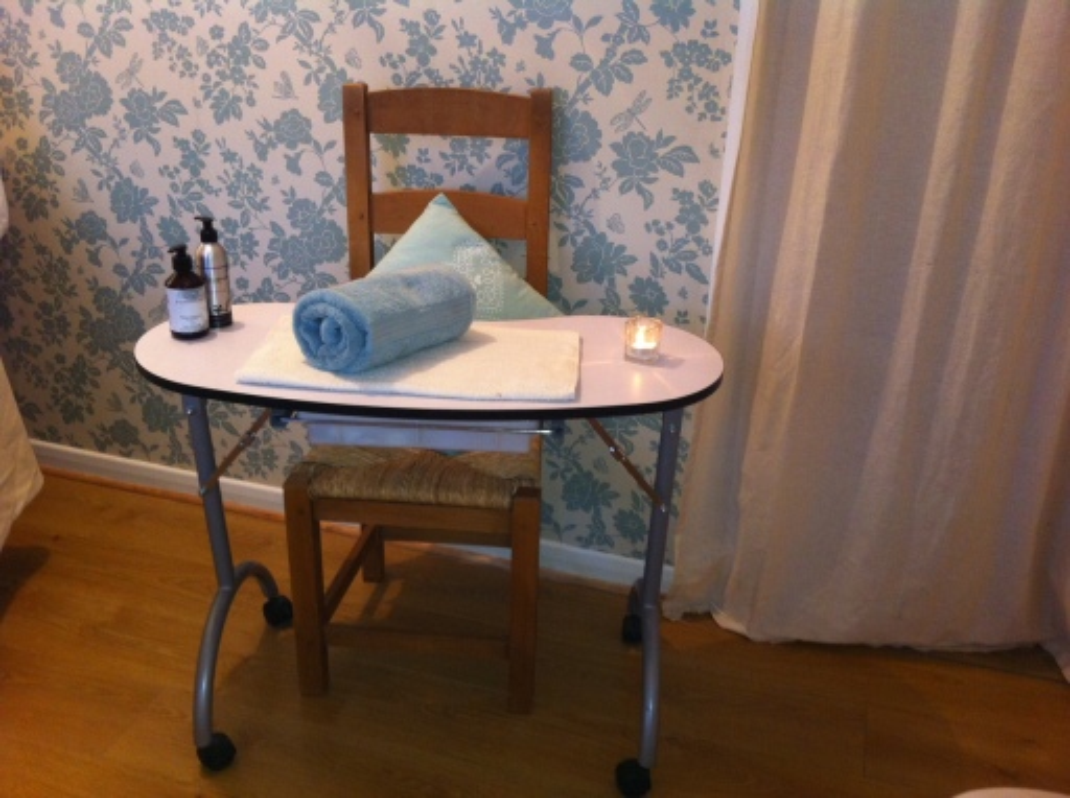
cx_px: 535
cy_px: 399
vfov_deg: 40.6
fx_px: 1080
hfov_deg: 52.7
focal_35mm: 35
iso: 125
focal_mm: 3.85
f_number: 2.8
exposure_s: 1/15
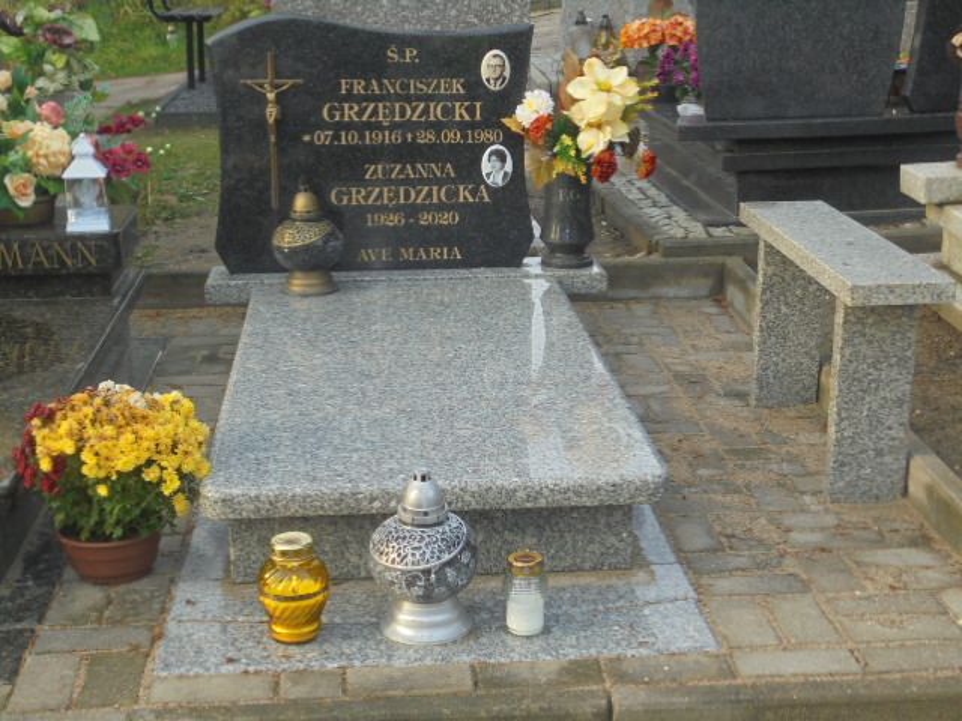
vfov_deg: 26.1
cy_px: 360
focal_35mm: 56
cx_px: 481
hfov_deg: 34.3
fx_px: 1556
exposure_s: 1/60
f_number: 5.2
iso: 100
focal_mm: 10.1
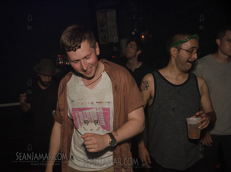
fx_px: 267
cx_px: 90
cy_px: 94
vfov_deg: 35.7
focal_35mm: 40
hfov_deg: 46.5
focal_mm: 34
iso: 2000
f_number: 4.5
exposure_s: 1/320
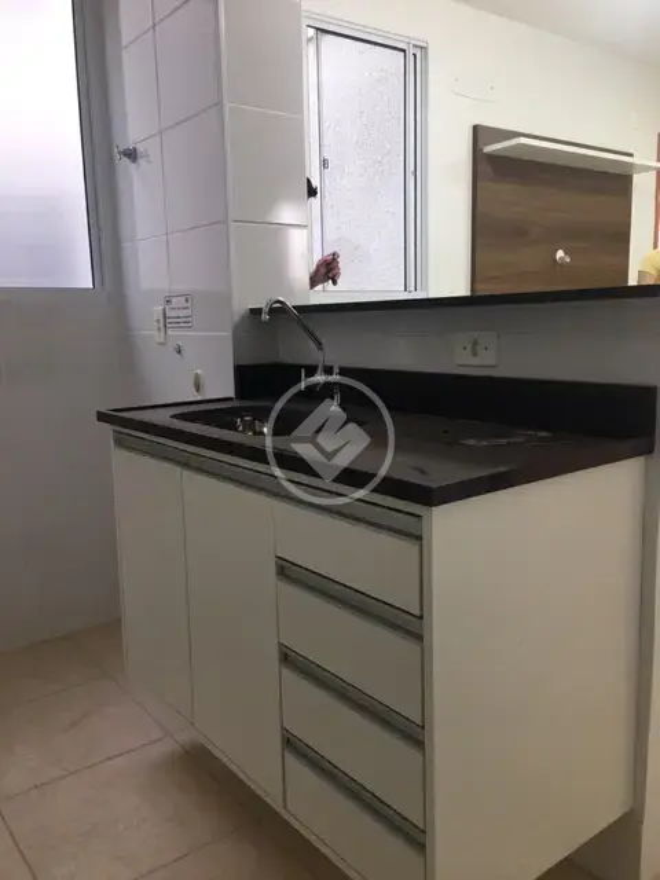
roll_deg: +1.2
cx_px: 330
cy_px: 440
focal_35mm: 29
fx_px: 737
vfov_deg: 61.7
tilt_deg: -8.9
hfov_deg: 48.2
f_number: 2.2
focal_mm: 4.15
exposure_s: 1/15
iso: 50
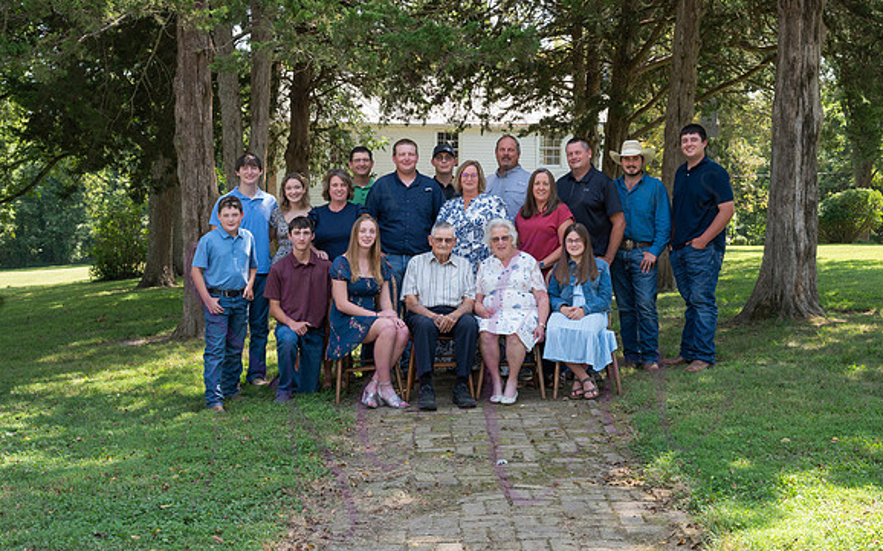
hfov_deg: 45.3
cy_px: 265
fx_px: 1059
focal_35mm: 44
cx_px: 442
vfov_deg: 29.2
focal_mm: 43
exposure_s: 1/125
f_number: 8
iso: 400
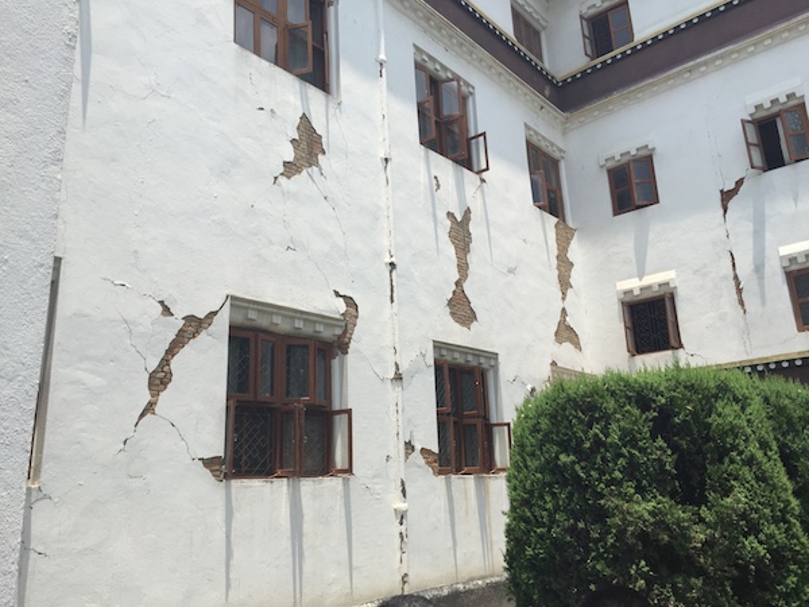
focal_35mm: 29
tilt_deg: +13.8
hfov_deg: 61.7
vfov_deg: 48.2
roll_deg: +1.4
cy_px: 304
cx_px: 404
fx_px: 678
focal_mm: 4.15
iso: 32
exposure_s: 1/2083
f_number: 2.2
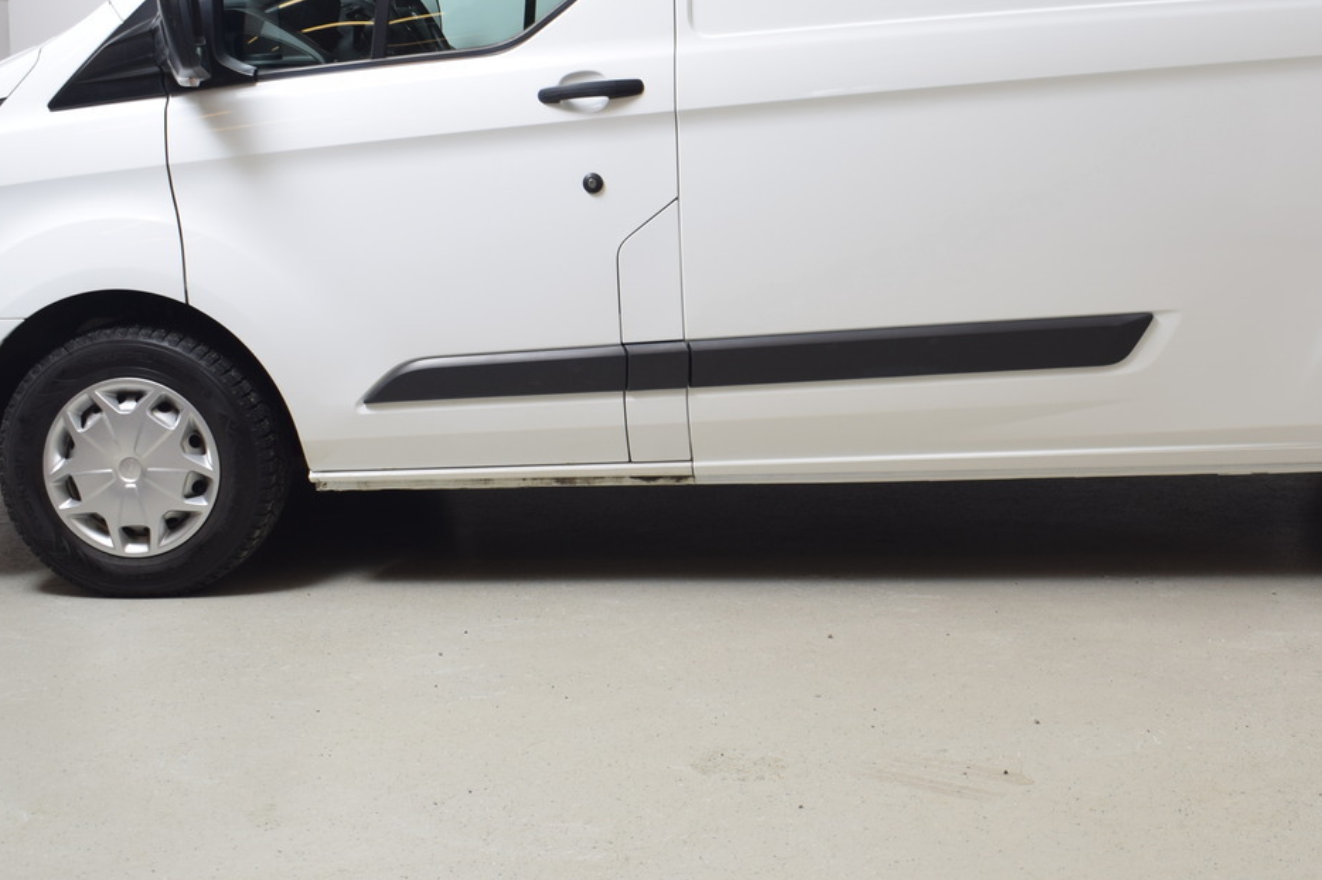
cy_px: 257
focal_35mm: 60
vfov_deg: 22.5
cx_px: 879
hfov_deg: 33.2
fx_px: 2198
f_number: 5
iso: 100
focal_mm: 23
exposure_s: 1/100
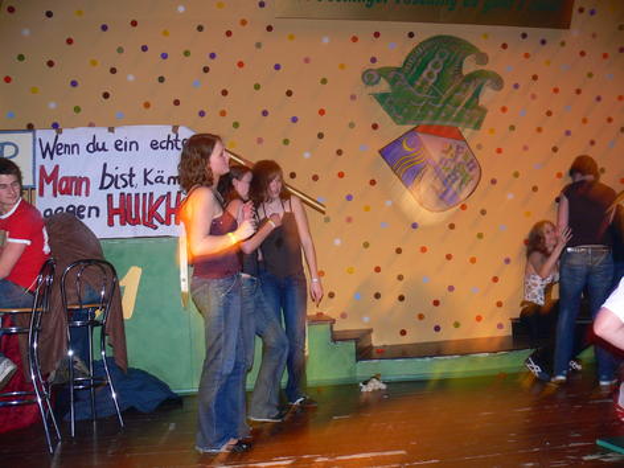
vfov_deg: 40.7
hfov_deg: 52.6
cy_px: 234
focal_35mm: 35
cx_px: 312
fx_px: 631
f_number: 2.8
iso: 100
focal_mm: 7.4
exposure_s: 1/30
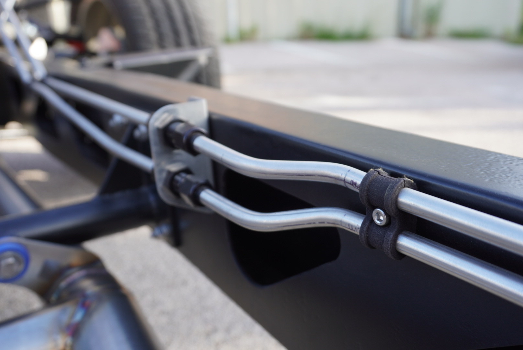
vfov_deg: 41.8
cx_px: 262
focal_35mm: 32
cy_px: 175
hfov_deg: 59.5
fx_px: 458
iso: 100
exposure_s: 1/80
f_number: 4.5
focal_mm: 21
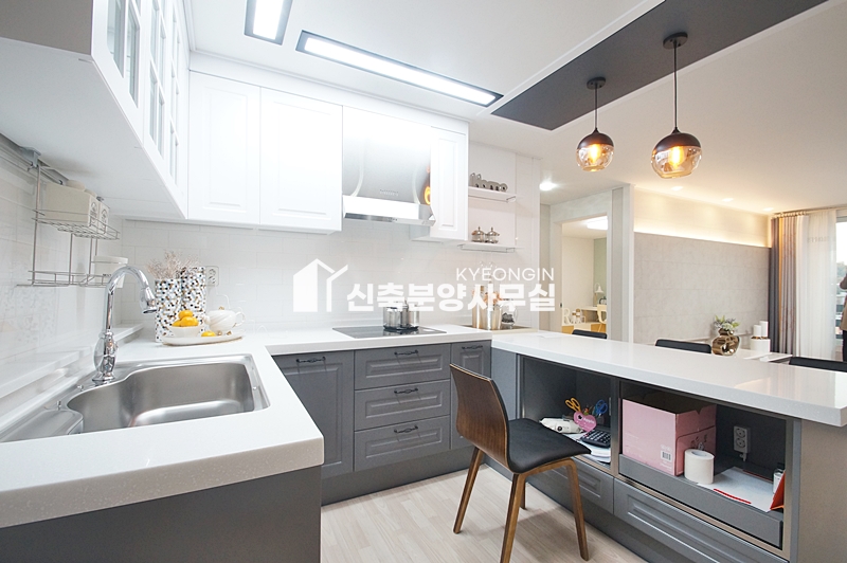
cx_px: 424
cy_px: 282
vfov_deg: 77.2
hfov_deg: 100.4
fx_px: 353
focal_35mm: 15
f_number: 7.1
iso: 800
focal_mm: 10
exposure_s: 1/30
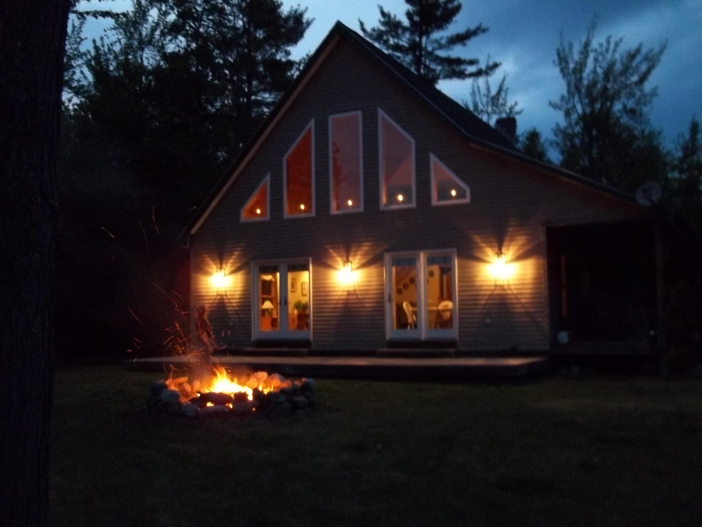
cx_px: 351
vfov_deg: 39.7
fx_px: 730
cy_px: 264
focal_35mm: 36
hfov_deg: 51.4
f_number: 3.1
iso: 320
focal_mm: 6.5
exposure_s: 1/8
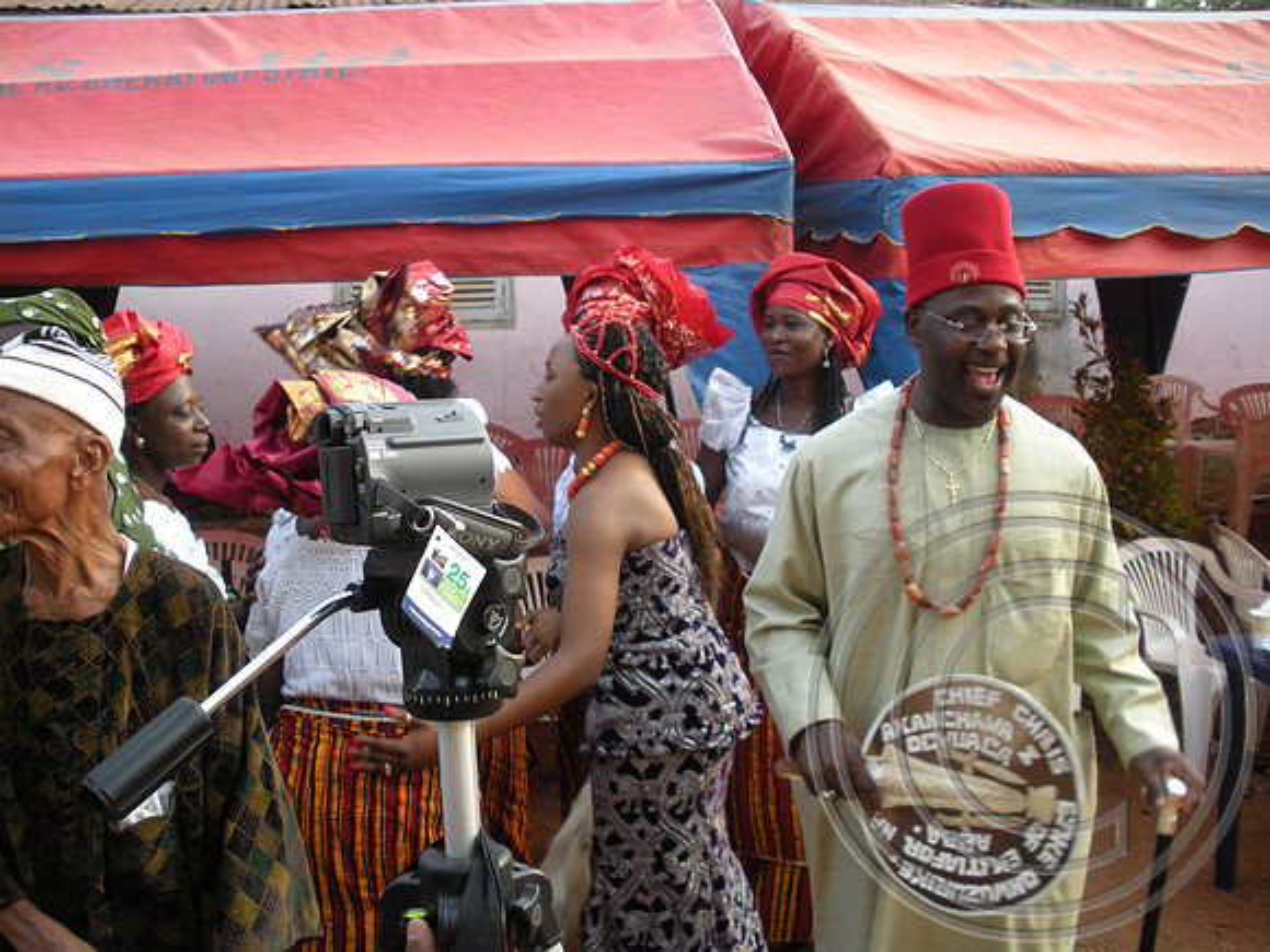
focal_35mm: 36
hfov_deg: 51.4
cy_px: 476
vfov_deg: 39.7
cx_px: 635
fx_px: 1321
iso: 79
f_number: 3.5
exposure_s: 1/53.3
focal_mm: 6.3
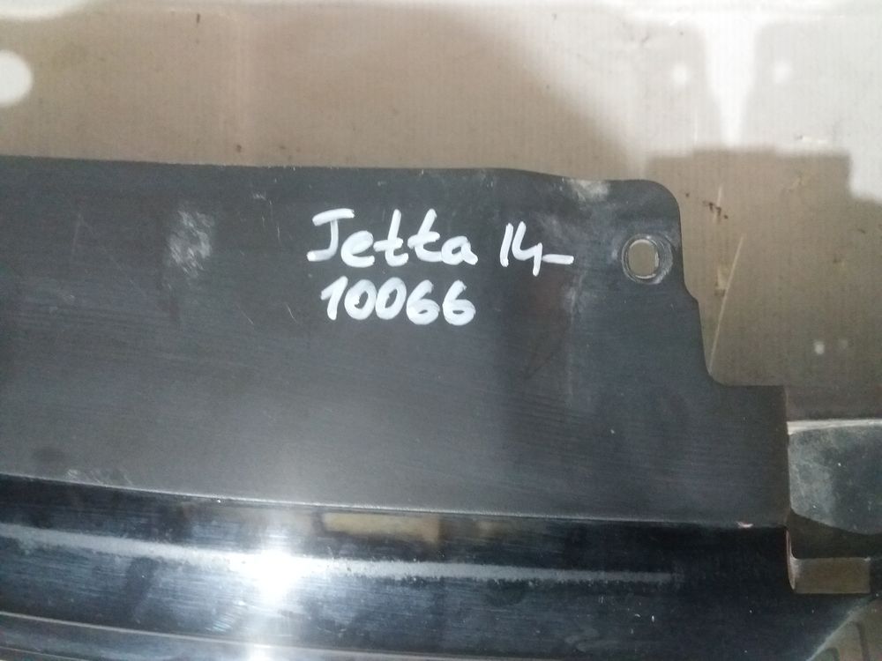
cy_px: 330
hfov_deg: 63.4
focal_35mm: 28
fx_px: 713
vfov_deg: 49.7
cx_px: 441
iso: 500
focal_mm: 3.7
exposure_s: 1/17
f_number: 1.9
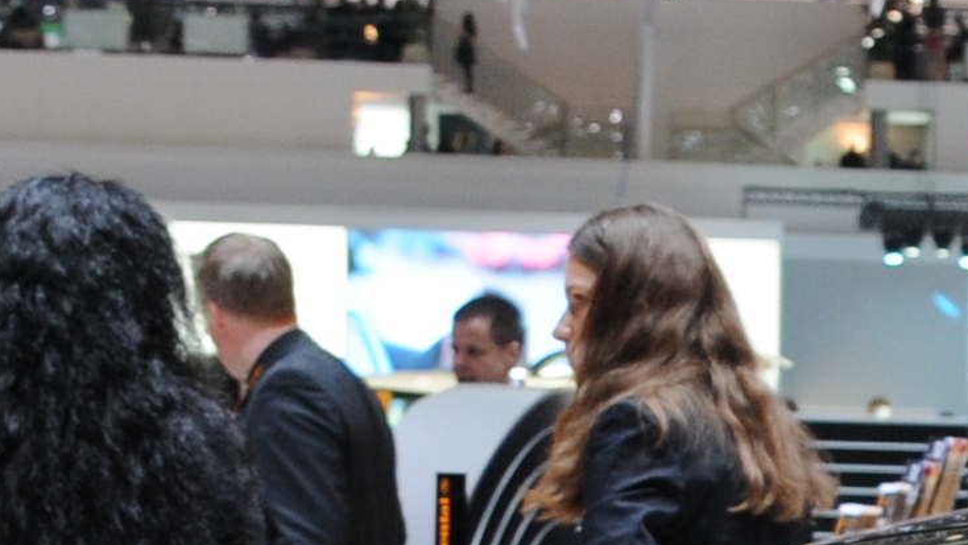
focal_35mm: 220
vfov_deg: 5.4
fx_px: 5647
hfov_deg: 9.7
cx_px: 1178
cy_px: 1164
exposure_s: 1/125
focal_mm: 24
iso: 400
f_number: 5.6
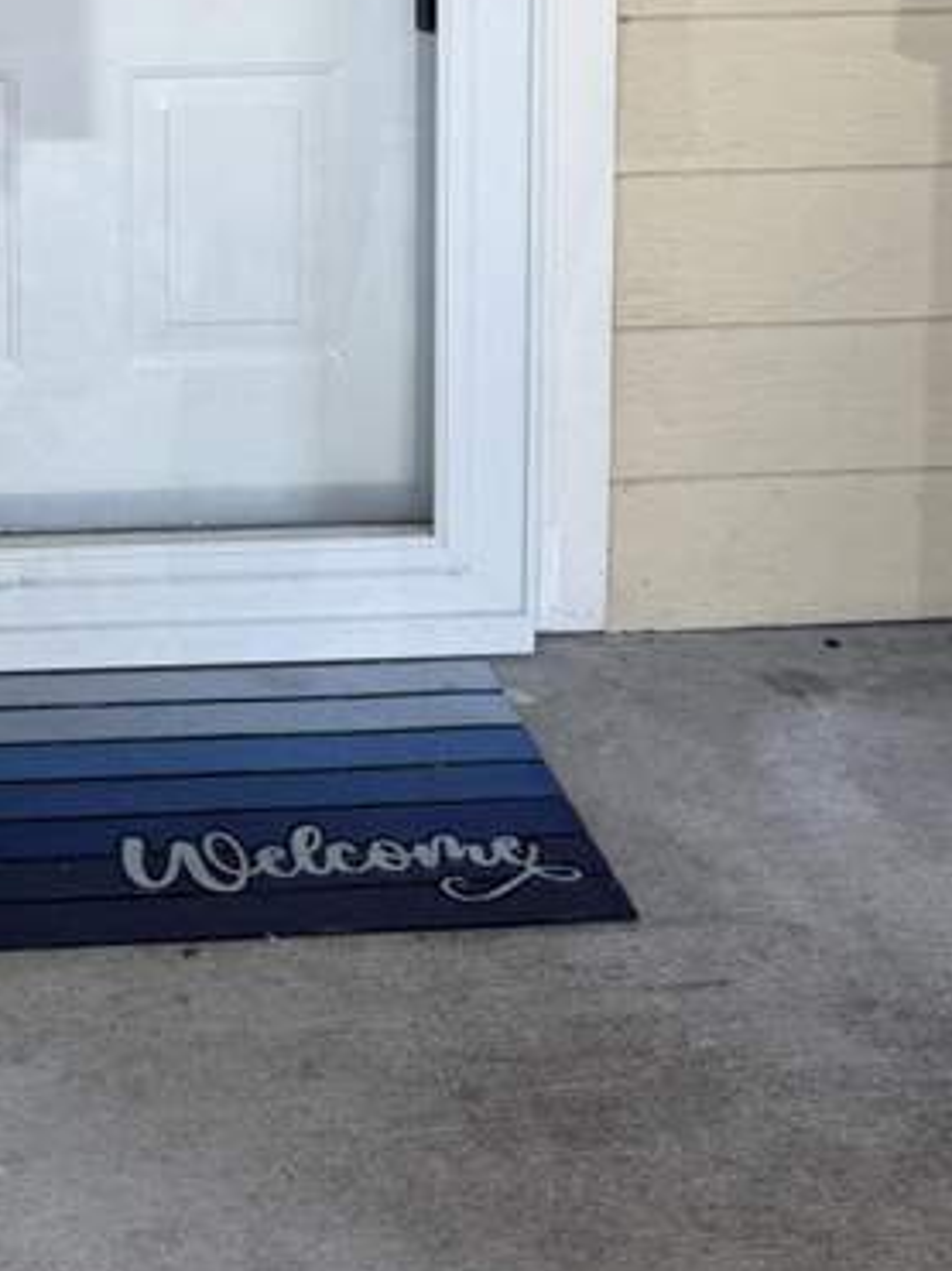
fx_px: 2532
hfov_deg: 20.2
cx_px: -140
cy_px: -312
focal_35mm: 69
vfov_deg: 25.0
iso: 64
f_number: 1.78
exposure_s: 1/121
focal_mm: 6.76
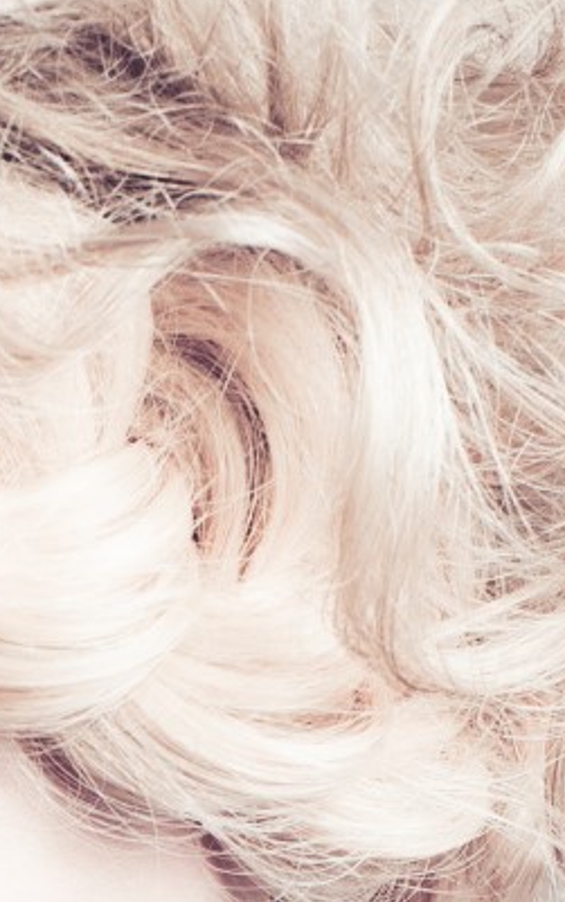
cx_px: -293
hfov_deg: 6.3
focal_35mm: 206
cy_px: 1380
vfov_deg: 9.8
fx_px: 5070
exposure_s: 1/125
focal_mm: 50
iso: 200
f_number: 8
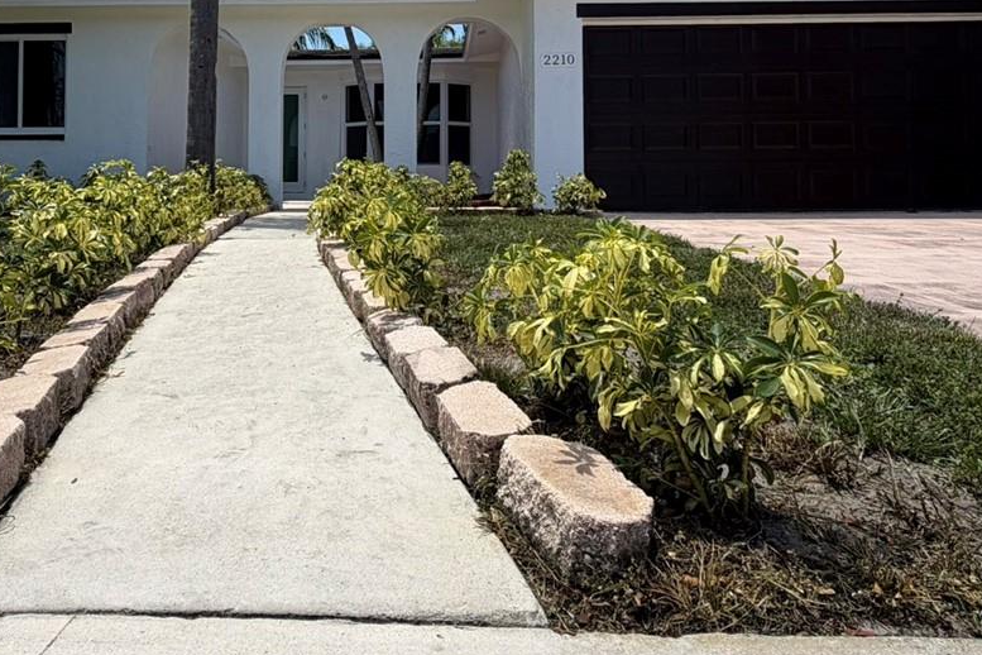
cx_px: 408
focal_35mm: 30
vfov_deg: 42.3
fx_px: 818
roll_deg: +0.2
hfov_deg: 61.6
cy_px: 164
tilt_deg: +1.8
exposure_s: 1/841
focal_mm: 2.22
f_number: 2.2
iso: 20
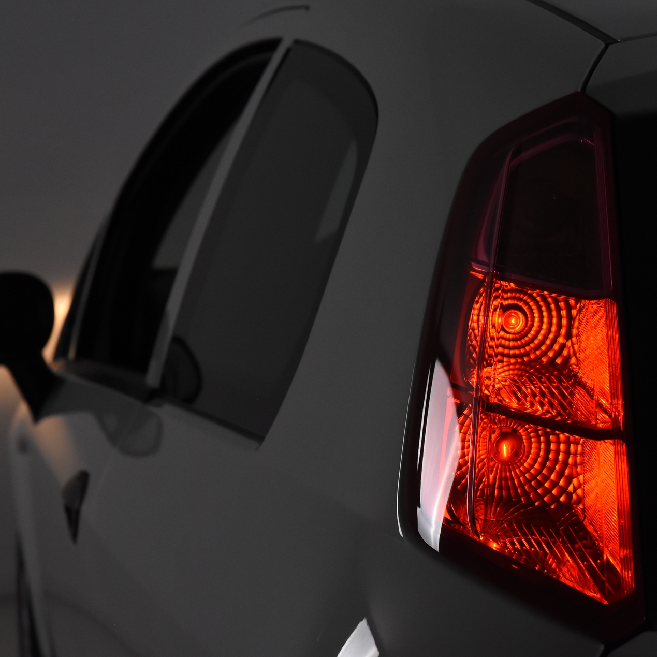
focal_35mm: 135
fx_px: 2899
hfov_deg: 12.9
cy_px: 327
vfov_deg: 12.9
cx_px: 346
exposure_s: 1/640
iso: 1600
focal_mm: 70
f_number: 6.3
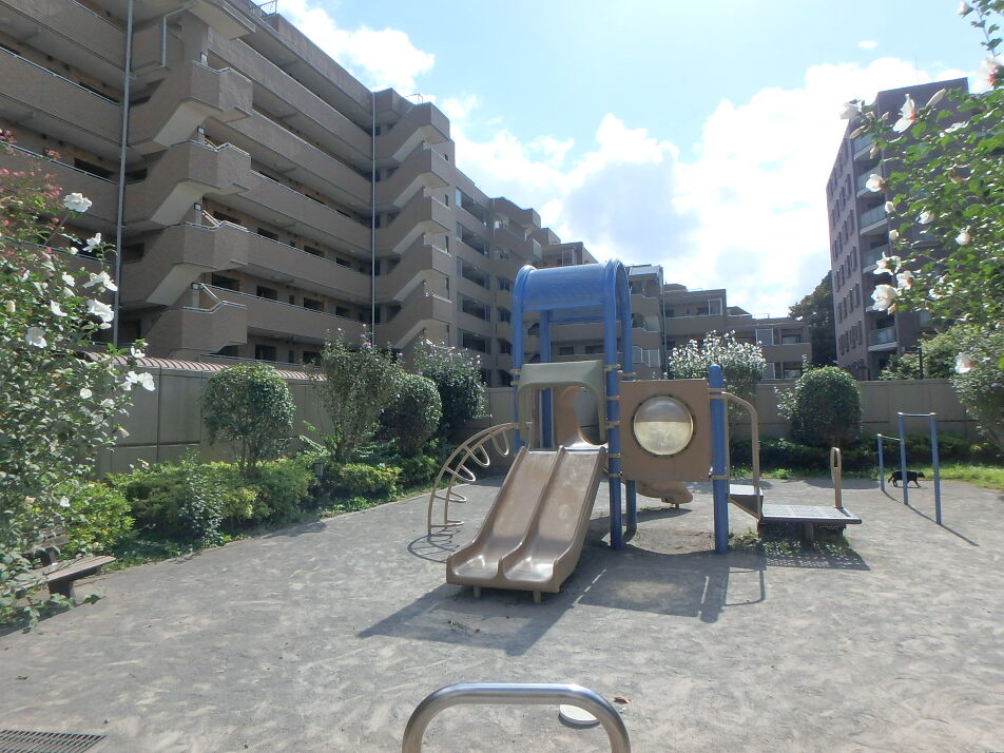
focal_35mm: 21
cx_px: 502
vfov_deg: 63.4
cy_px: 376
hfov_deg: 79.0
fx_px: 609
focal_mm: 3.7
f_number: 6
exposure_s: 1/640
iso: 125
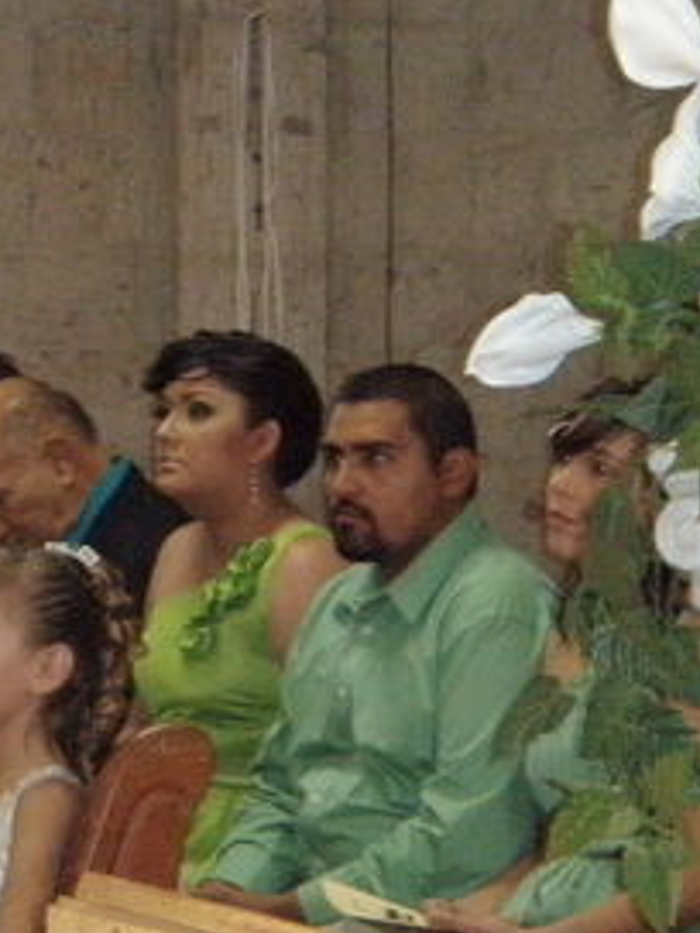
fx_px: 6525
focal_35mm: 242
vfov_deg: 8.2
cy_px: 377
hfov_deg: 6.1
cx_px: 24
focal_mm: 18.28
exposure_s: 1/80
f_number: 4.8
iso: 800
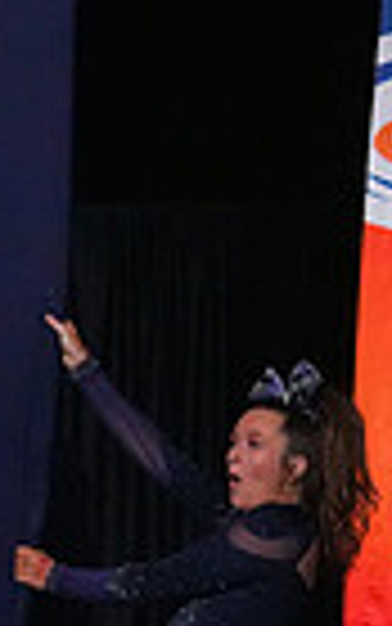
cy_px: 435
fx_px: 12346
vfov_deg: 2.9
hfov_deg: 1.8
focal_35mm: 723
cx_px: -811
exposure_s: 1/1250
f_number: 5.6
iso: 16000
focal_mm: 170
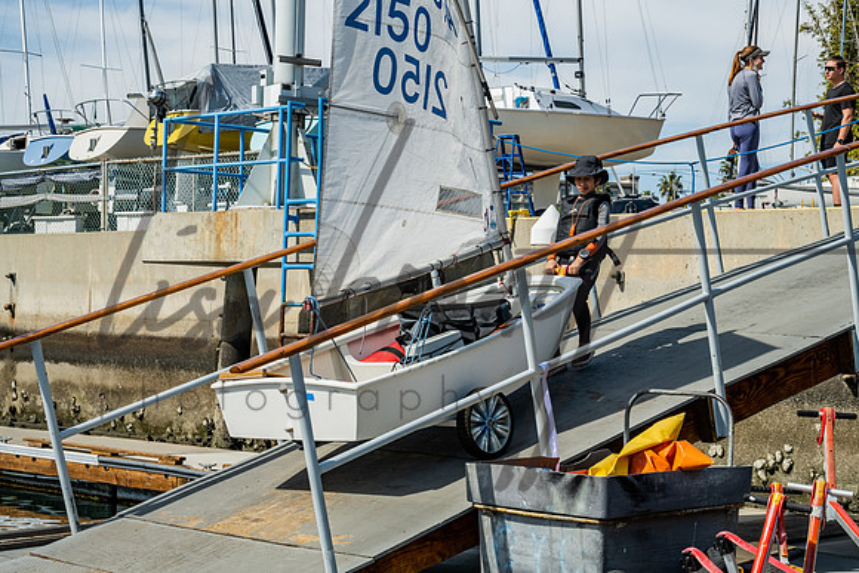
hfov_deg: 29.5
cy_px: 286
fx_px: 1634
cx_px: 430
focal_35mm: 68
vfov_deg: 19.9
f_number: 10
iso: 250
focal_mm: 66
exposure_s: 1/250
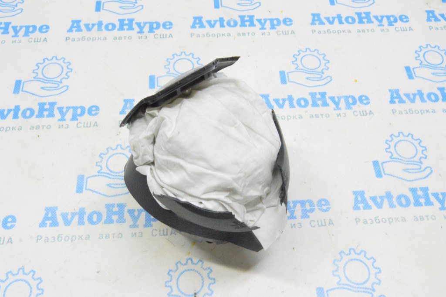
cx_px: 223
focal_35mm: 36
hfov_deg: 53.2
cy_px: 148
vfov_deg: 36.8
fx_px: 446
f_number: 20
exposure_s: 1/15
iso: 6400
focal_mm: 24
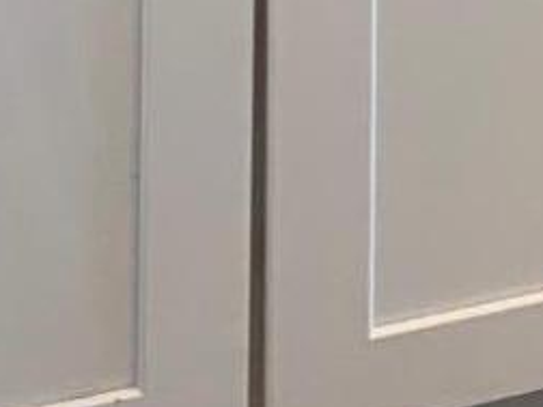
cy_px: -1187
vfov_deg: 6.1
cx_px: 1420
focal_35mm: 206
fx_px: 3231
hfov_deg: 8.5
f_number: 1.8
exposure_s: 1/120
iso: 80
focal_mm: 4.25
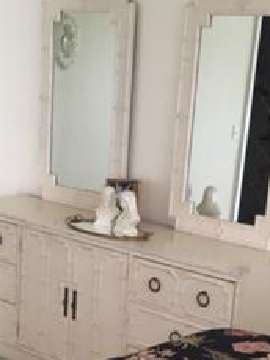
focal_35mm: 81
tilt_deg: -16.6
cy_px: 338
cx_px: 141
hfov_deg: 18.2
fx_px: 842
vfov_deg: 23.3
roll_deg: -3.8
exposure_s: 1/30
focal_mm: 4.15
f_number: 2.2
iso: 125
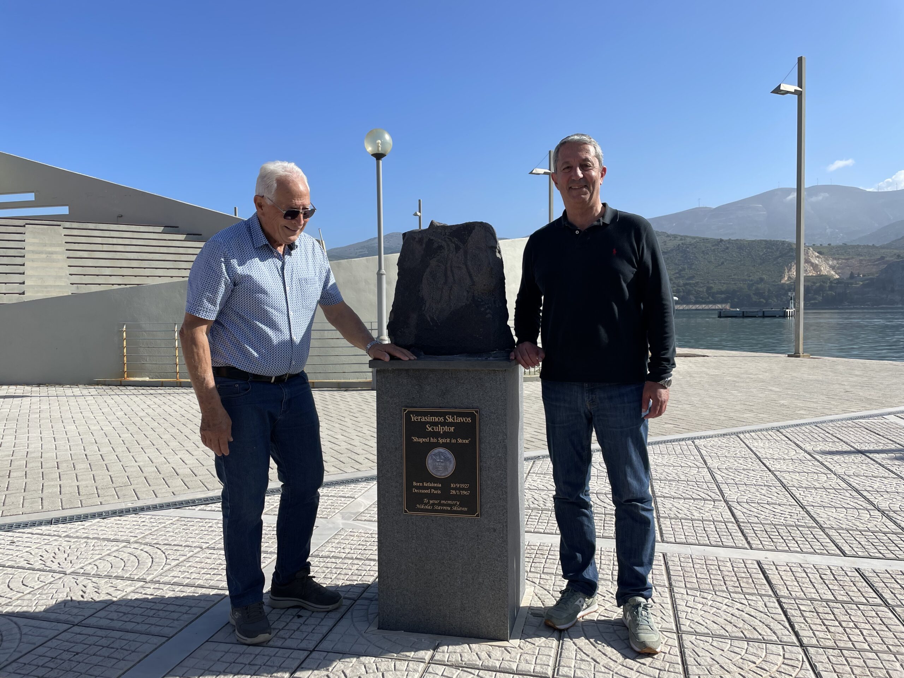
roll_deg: +0.5
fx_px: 679
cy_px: 339
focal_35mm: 26
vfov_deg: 53.1
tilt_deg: -1.2
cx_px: 452
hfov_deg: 67.3
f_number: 1.6
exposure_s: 1/3610
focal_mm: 4.2
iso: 32
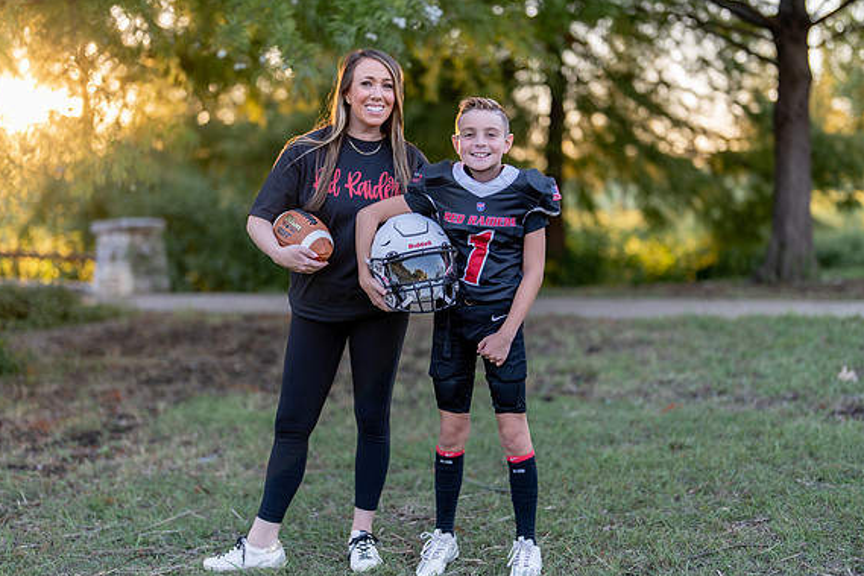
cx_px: 453
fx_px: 1487
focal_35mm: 62
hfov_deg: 32.4
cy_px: 278
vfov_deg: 21.9
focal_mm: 50
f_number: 1.2
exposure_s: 1/400
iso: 100
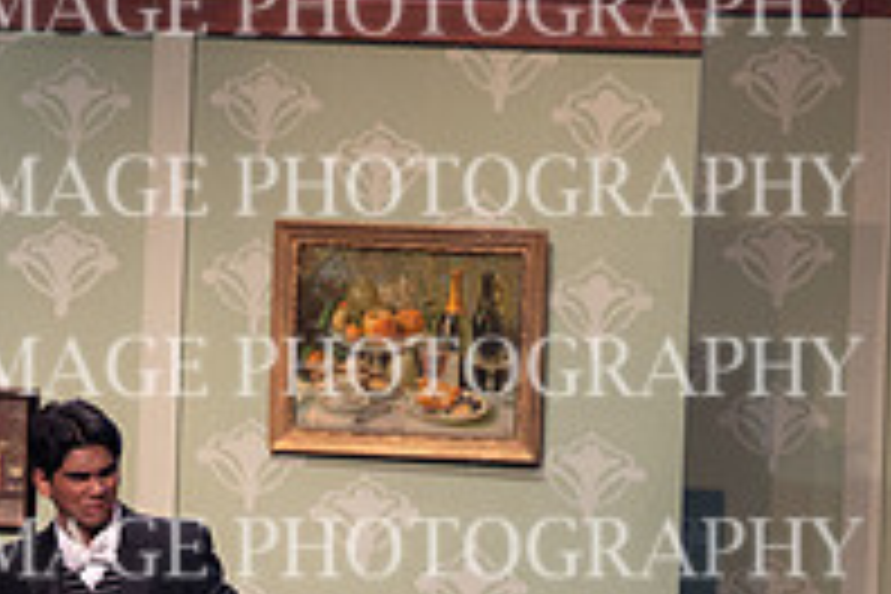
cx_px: 212
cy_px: 819
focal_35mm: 789
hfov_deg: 2.6
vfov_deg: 1.7
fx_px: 19526
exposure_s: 1/160
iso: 1800
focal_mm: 270
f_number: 6.3
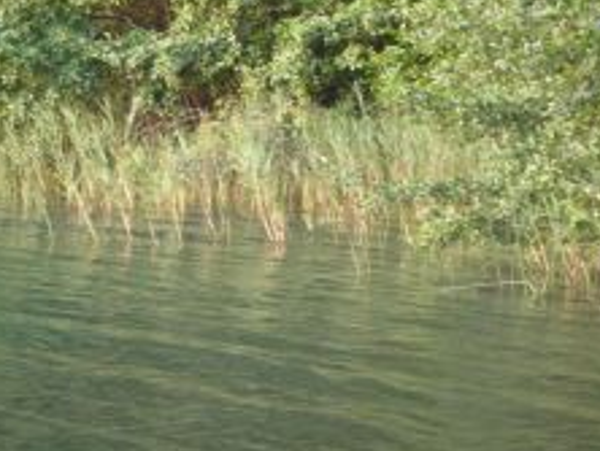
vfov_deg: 8.2
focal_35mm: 180
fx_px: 3123
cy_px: 89
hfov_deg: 11.0
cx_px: 265
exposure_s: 1/20
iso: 400
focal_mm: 17.6
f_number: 5.6
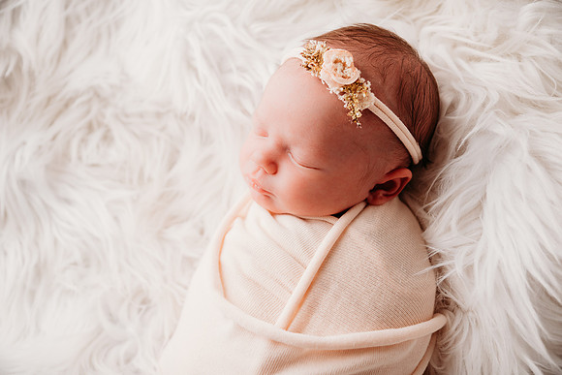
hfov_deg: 41.1
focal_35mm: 48
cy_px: 188
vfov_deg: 28.1
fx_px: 749
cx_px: 281
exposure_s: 1/200
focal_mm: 48
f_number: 4
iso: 125
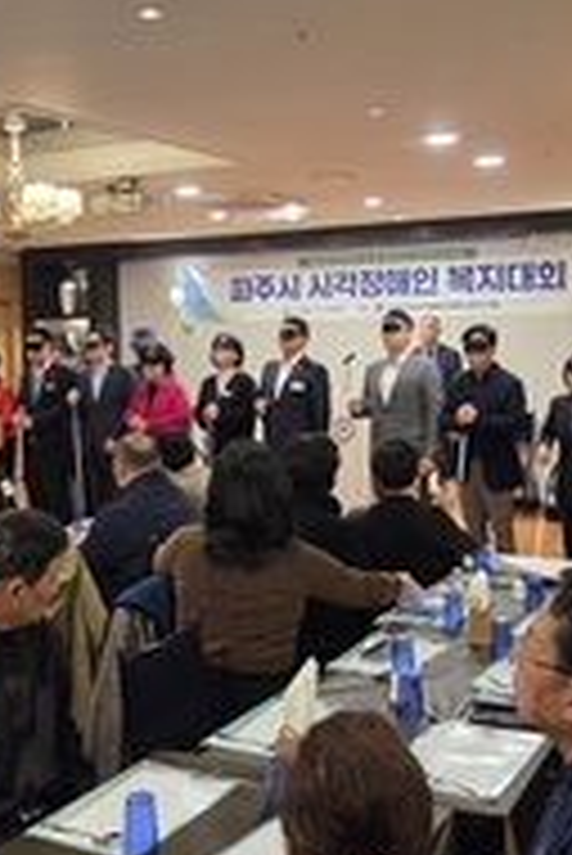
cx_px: 288
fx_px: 1047
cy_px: 353
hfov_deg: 30.6
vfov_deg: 44.3
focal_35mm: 44
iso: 640
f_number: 1.8
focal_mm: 5.4
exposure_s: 1/120
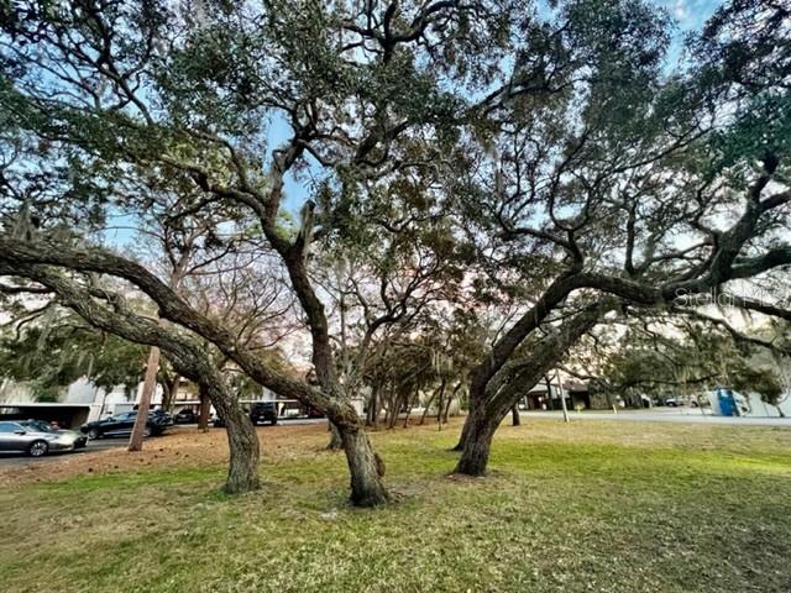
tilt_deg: +18.2
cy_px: 296
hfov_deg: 106.2
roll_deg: +0.7
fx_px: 297
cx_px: 396
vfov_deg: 89.9
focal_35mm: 13
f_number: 1.8
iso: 400
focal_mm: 1.57
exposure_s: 1/60
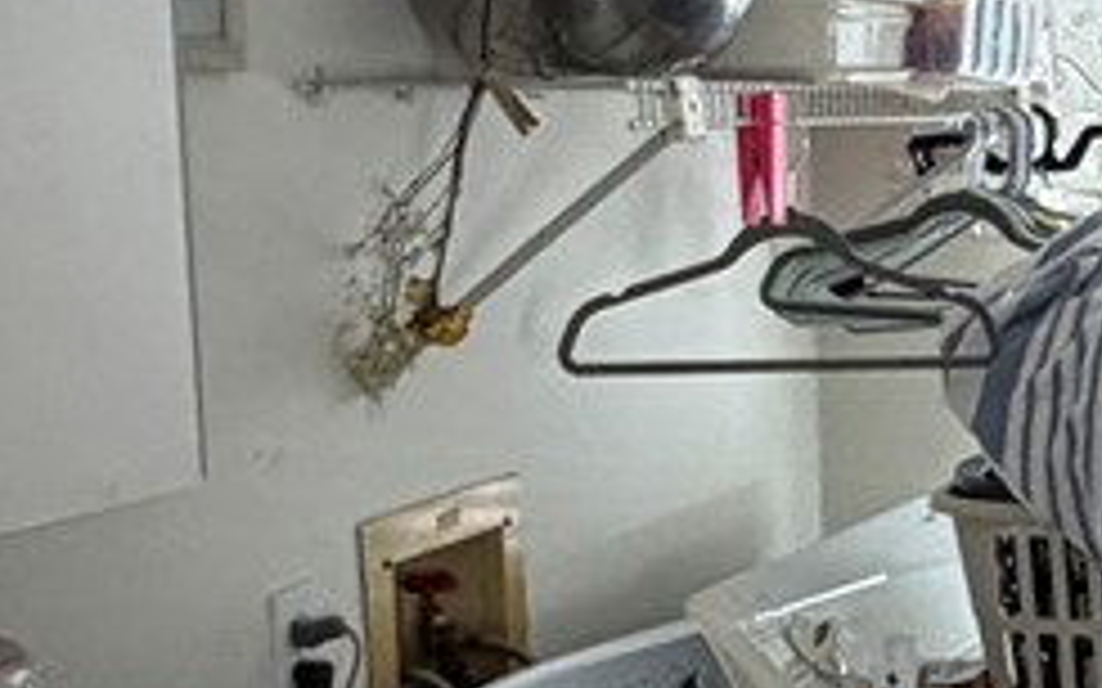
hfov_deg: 20.2
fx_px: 2913
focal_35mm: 97
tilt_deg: -7.2
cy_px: 409
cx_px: 1291
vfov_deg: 13.5
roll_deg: +0.9
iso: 320
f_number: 2.2
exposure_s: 1/60
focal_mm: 2.22
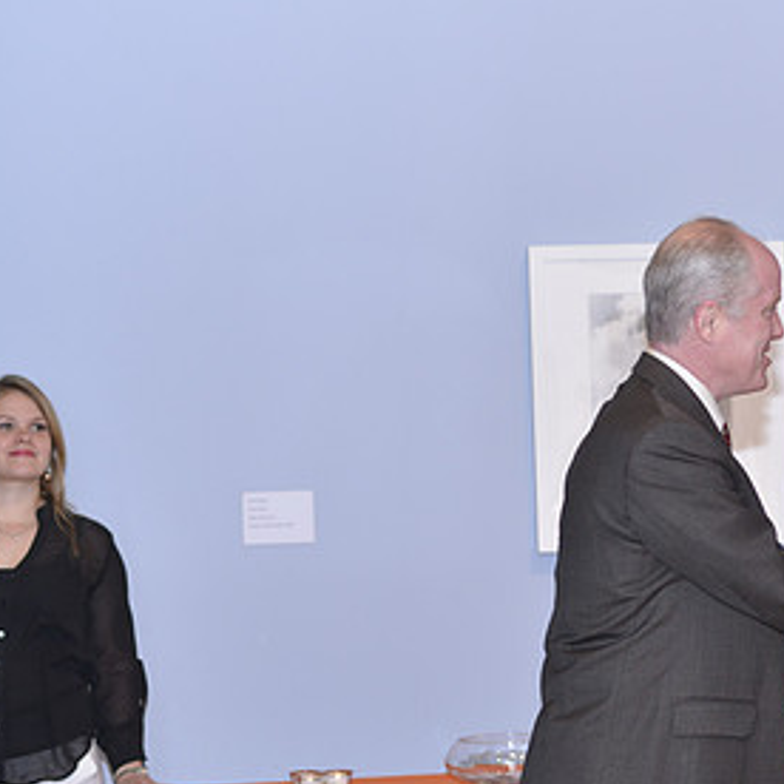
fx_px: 3895
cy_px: 541
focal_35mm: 152
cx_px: 807
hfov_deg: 11.4
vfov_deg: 11.5
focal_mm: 85
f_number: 3.2
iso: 640
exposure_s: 1/125
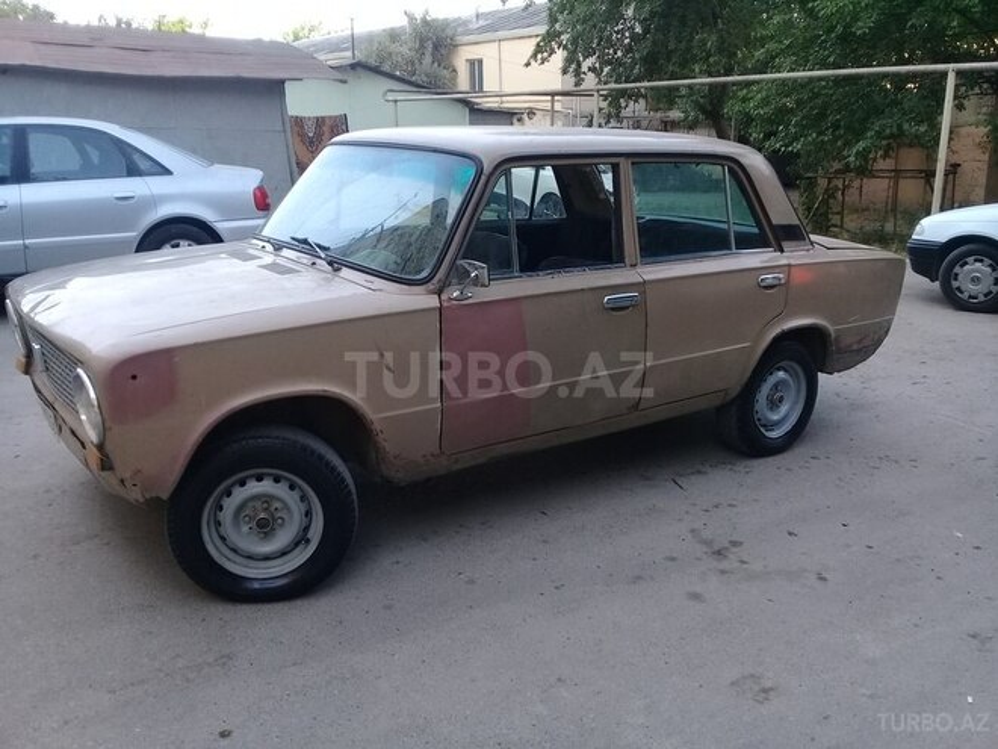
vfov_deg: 45.4
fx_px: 894
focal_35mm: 31
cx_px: 499
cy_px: 374
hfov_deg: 58.4
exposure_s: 1/140
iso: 50
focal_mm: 3.3
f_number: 2.2
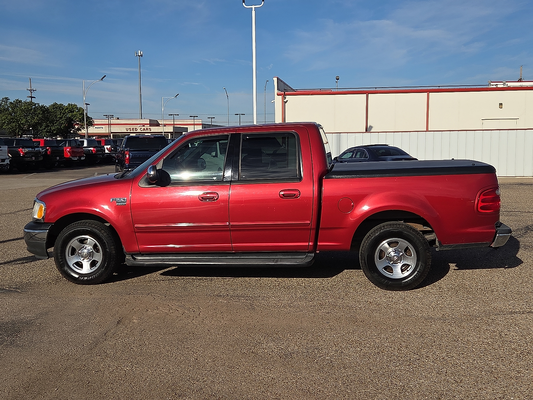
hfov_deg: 46.8
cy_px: 200
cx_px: 266
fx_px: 616
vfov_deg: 36.0
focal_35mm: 40
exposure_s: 1/10000
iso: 57
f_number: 1.8
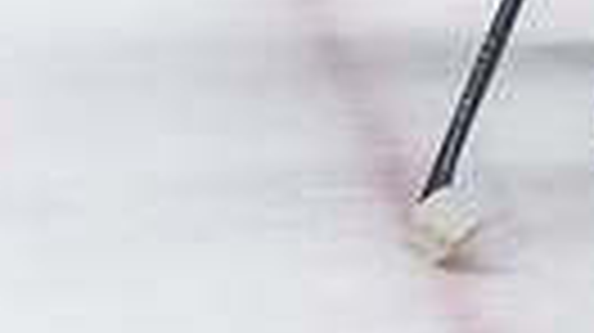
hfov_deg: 3.5
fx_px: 9584
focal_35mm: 609
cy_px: -398
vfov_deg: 2.0
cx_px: -689
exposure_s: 1/640
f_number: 3.2
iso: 2000
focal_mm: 105
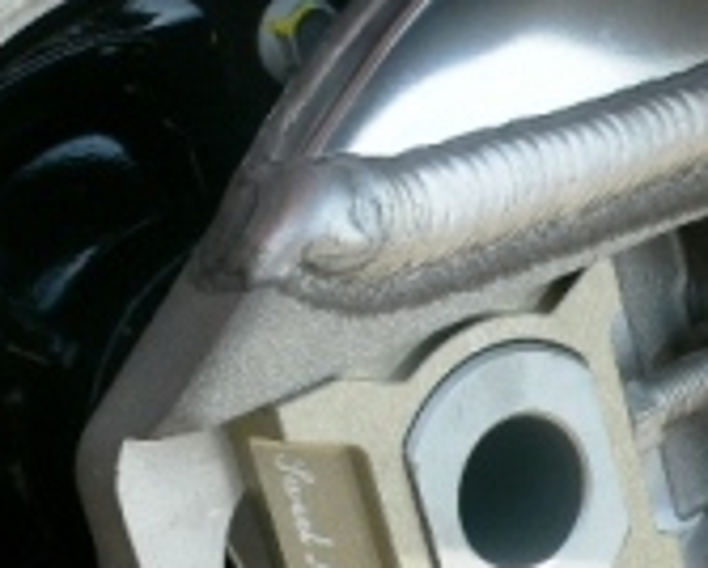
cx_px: 360
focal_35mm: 89
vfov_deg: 17.3
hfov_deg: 21.5
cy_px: 381
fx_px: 1867
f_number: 4
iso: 80
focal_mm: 6.3
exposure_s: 1/320
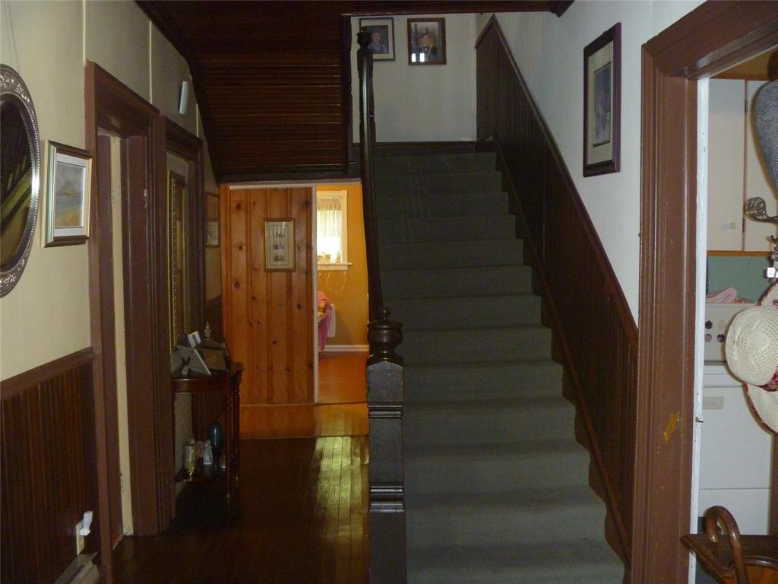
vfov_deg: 40.7
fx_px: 787
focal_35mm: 35
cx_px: 389
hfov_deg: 52.6
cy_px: 292
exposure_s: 1/30
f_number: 3.5
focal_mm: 6.3
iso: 400
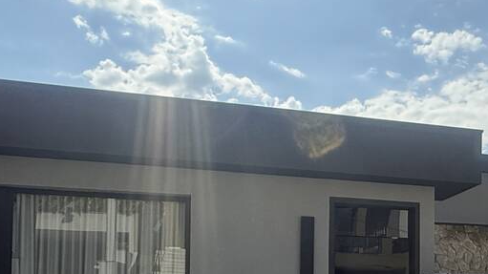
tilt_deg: +2.2
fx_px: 556
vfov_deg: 26.1
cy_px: 281
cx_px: 401
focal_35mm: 43
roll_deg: -0.9
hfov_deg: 44.7
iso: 64
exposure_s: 1/1848
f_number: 2.2
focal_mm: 2.22
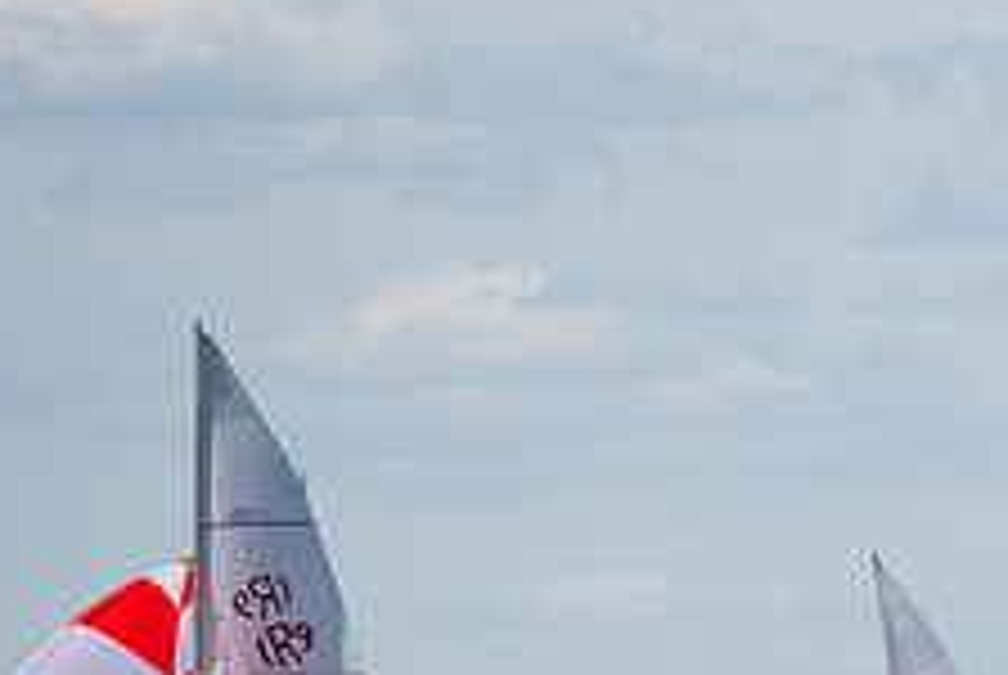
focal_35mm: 1163
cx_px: 1251
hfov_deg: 1.8
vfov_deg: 1.2
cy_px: 844
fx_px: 32606
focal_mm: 300
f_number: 5
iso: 320
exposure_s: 1/3200
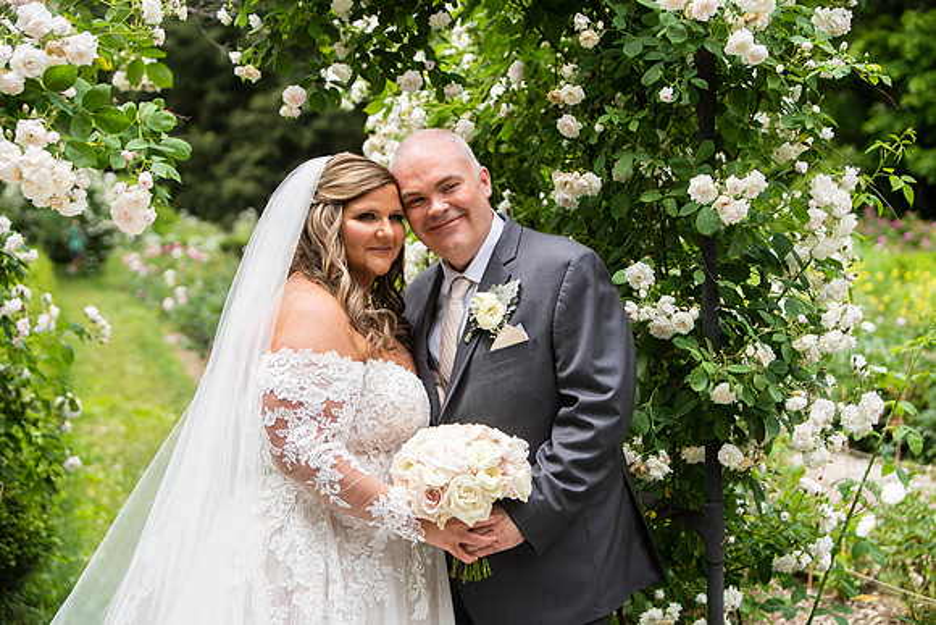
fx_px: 1820
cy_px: 312
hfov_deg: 28.8
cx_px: 468
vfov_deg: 19.5
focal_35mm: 70
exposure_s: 1/1000
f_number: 4
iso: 200
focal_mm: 70
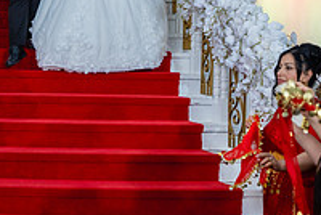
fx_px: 723
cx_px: 74
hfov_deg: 24.7
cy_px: 49
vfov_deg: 16.8
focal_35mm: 81
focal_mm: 28
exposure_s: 1/160
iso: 800
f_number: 2.8
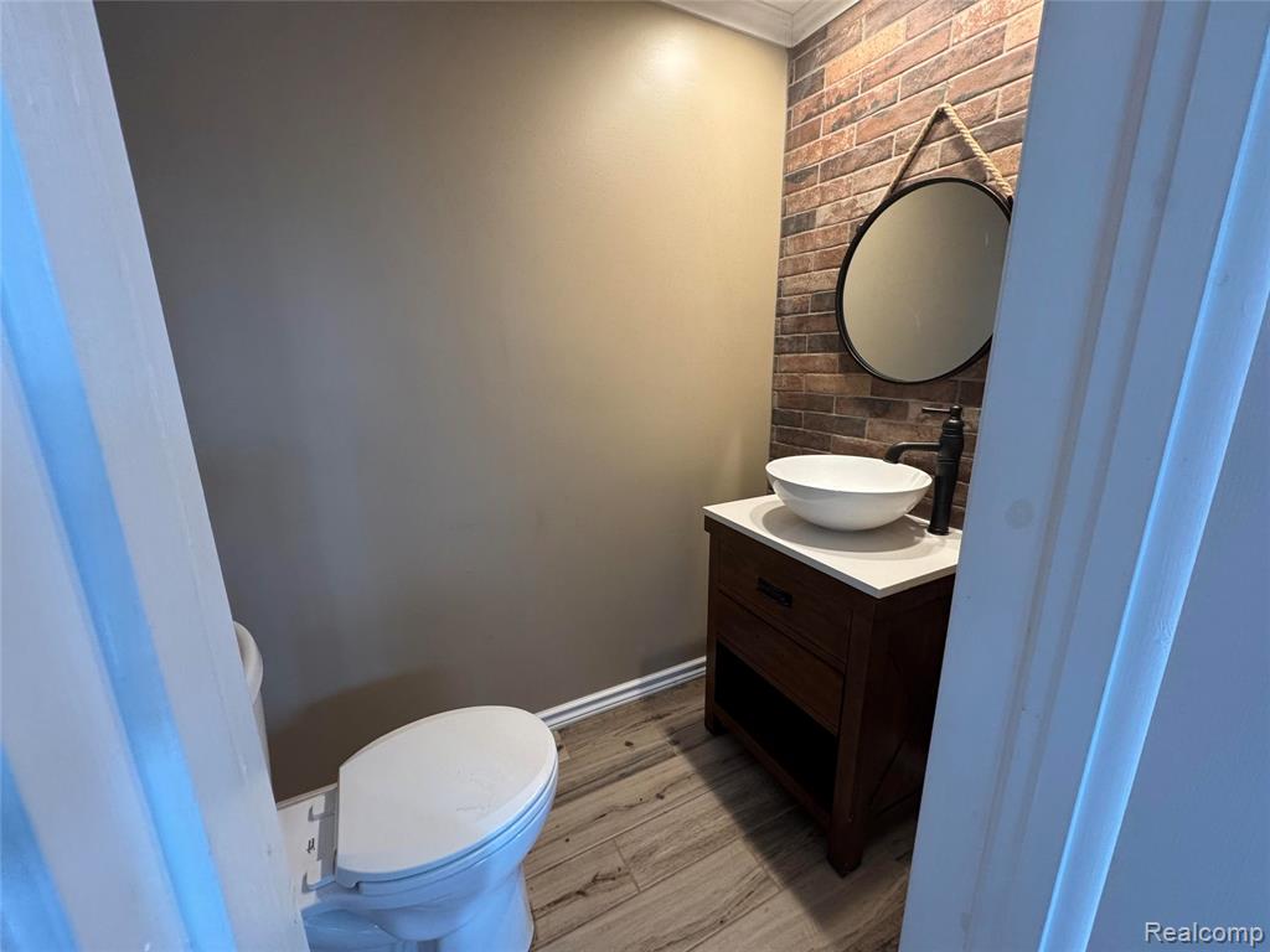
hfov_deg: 102.1
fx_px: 514
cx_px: 635
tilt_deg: -15.2
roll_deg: +0.6
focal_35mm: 14
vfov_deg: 85.7
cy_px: 476
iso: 200
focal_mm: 2.22
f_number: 2.2
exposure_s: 1/60
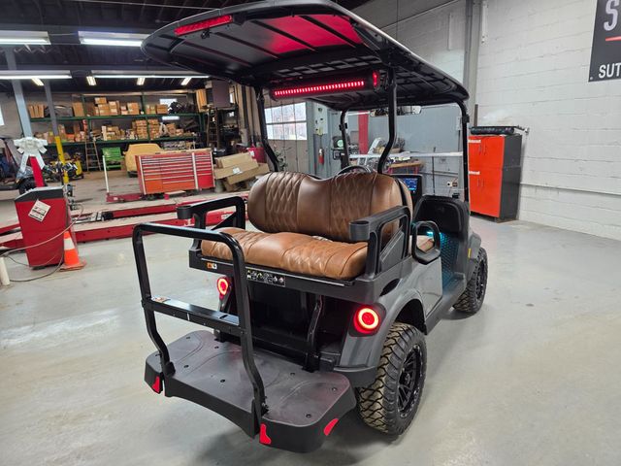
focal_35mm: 23
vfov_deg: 58.9
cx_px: 310
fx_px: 413
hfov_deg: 73.9
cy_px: 233
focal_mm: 6.3
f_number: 1.7
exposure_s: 1/120
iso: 125
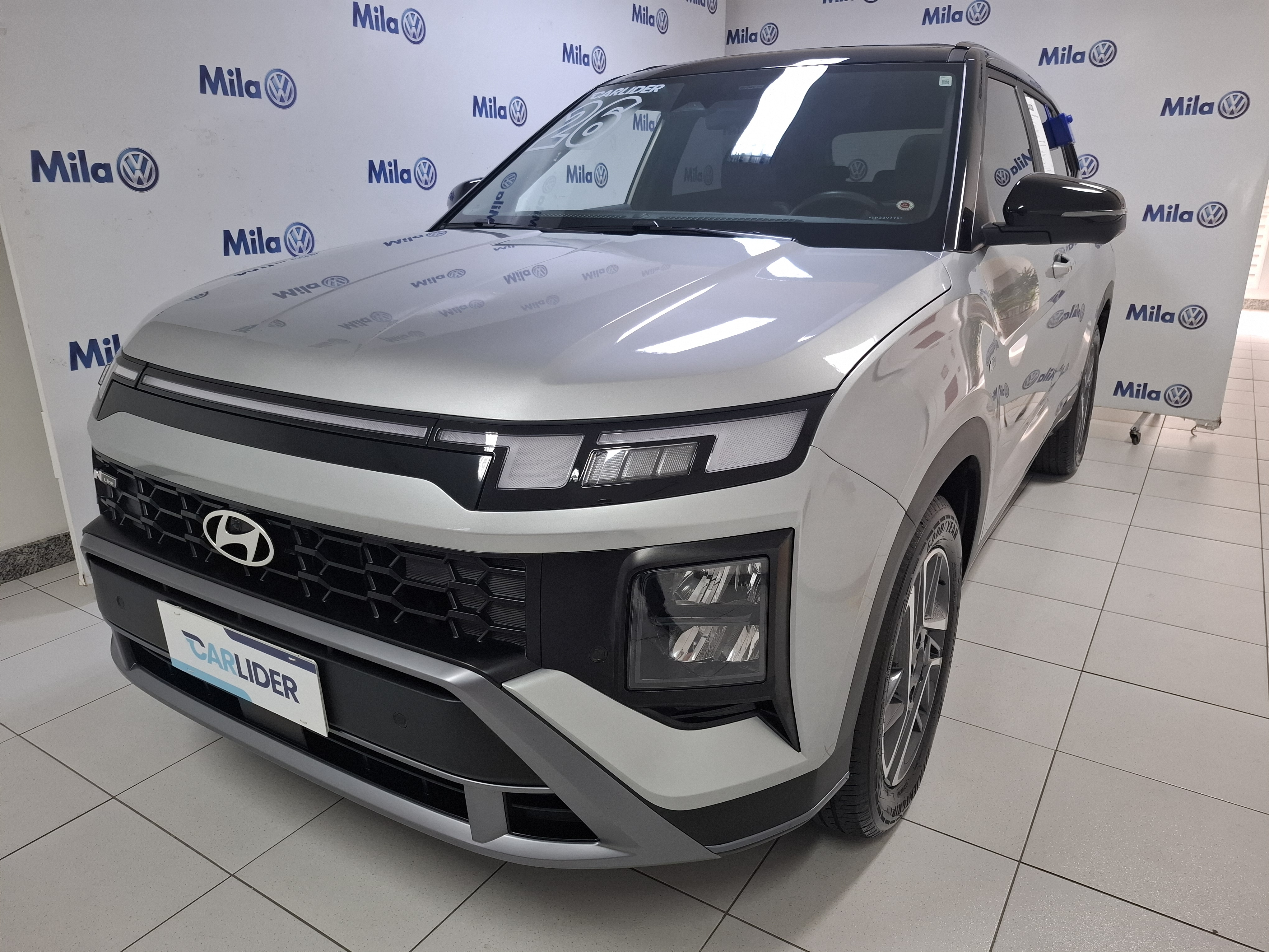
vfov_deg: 58.9
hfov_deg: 73.9
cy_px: 476
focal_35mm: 23
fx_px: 843
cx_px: 634
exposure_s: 1/60
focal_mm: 5.54
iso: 250
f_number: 1.8
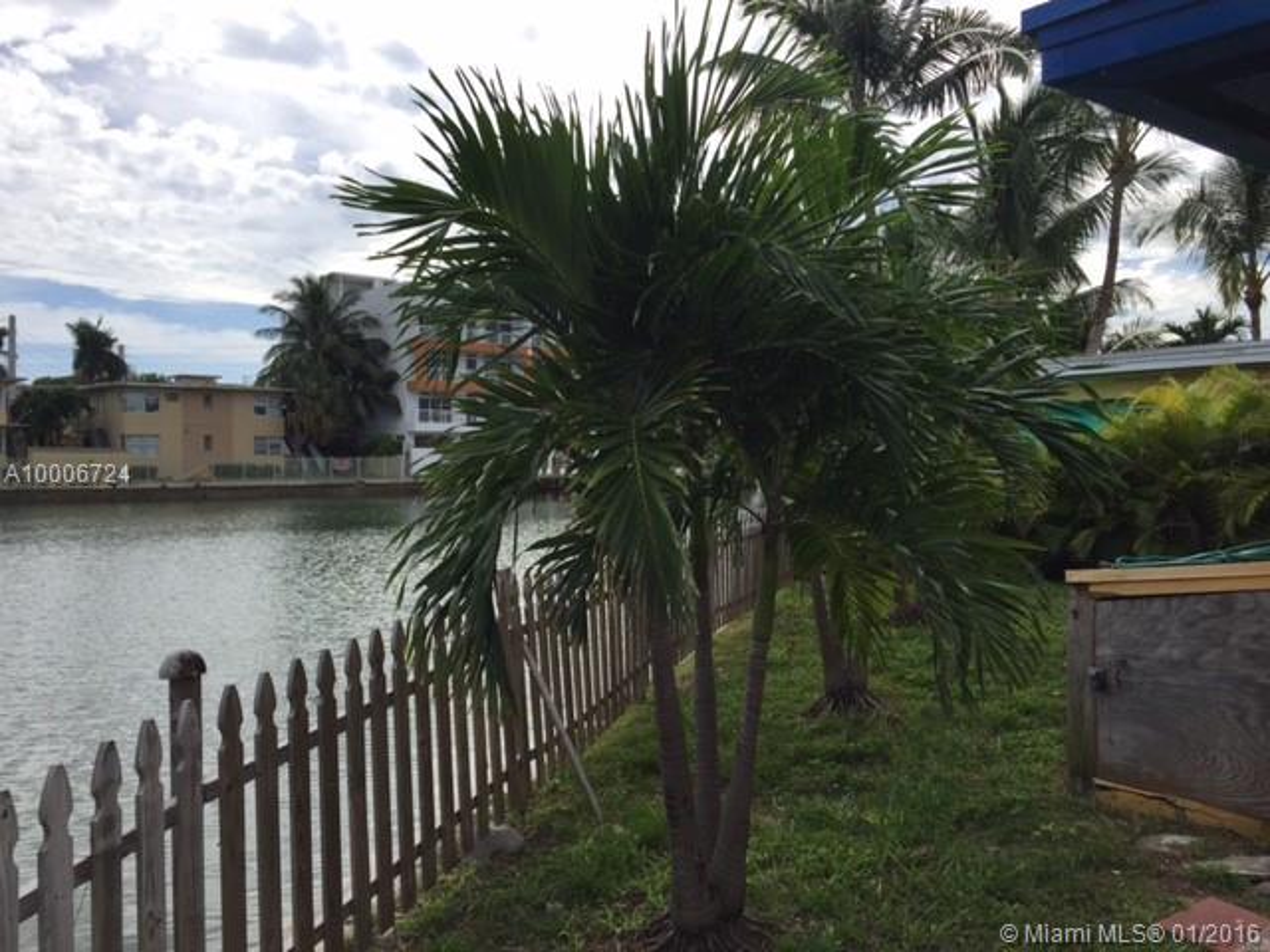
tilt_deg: +1.5
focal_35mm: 29
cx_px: 635
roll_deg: -1.4
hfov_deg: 61.7
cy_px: 476
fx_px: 1064
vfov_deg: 48.2
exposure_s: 1/2198
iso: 32
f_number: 2.2
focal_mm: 4.15
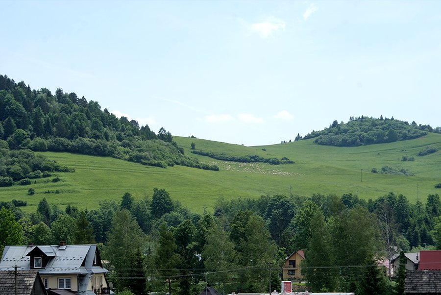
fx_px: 1287
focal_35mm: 105
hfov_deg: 19.4
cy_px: 148
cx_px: 220
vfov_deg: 13.1
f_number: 10
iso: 100
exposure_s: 1/160
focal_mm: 70
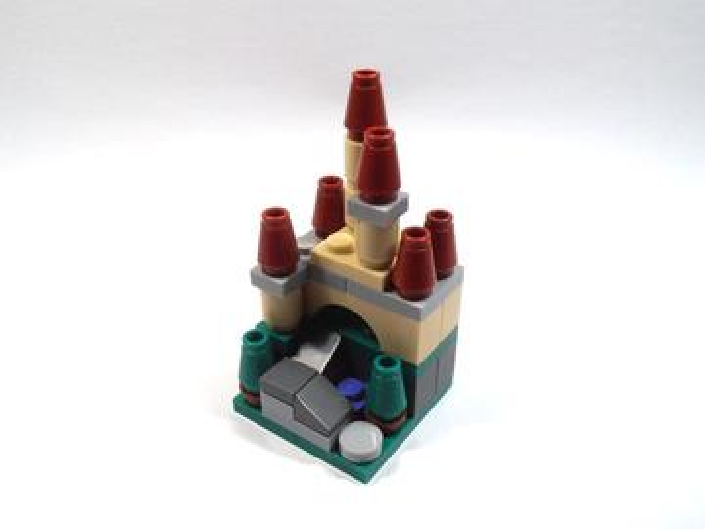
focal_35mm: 37
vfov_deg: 38.7
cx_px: 352
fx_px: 754
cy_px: 264
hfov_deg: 50.1
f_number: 3.9
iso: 80
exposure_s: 1/80
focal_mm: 6.61
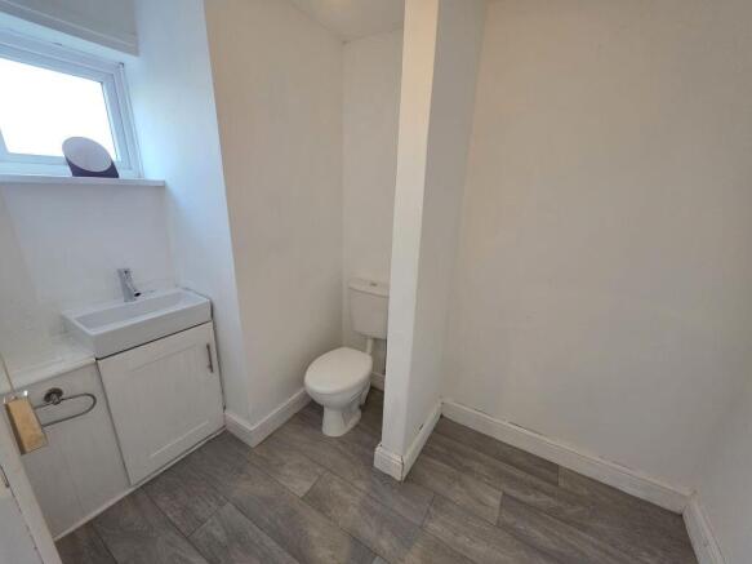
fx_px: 282
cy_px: 282
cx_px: 376
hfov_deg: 106.2
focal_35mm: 13
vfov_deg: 89.9
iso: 250
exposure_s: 1/100
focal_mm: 2.2
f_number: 1.9
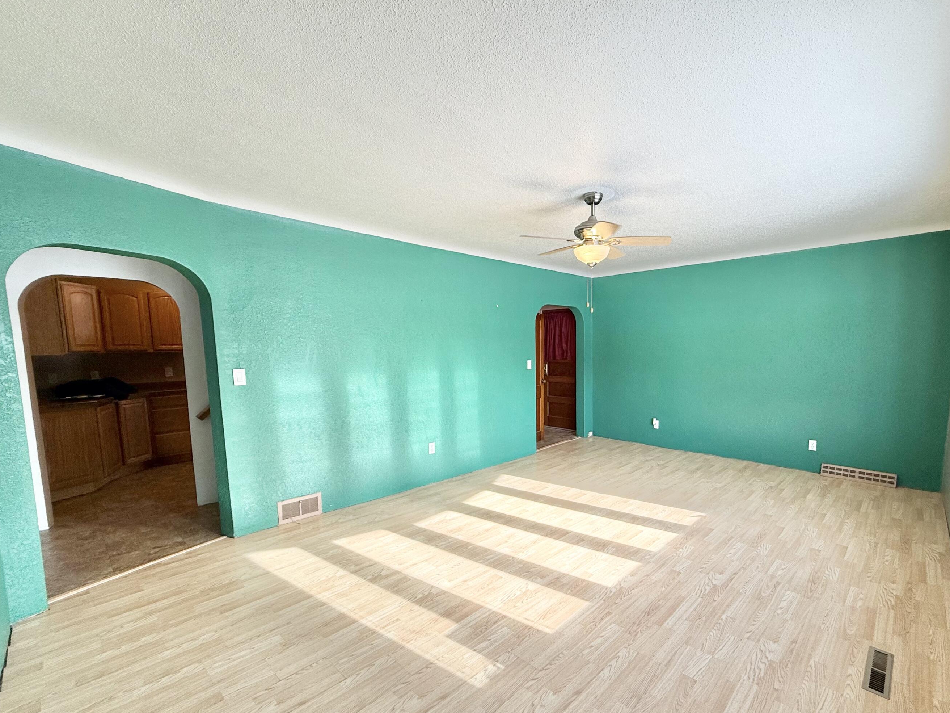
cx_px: 538
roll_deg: -0.1
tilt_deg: -6.1
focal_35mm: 16
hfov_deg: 94.0
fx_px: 439
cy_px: 393
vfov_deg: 77.9
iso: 64
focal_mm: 2.22
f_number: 2.2
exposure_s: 1/156
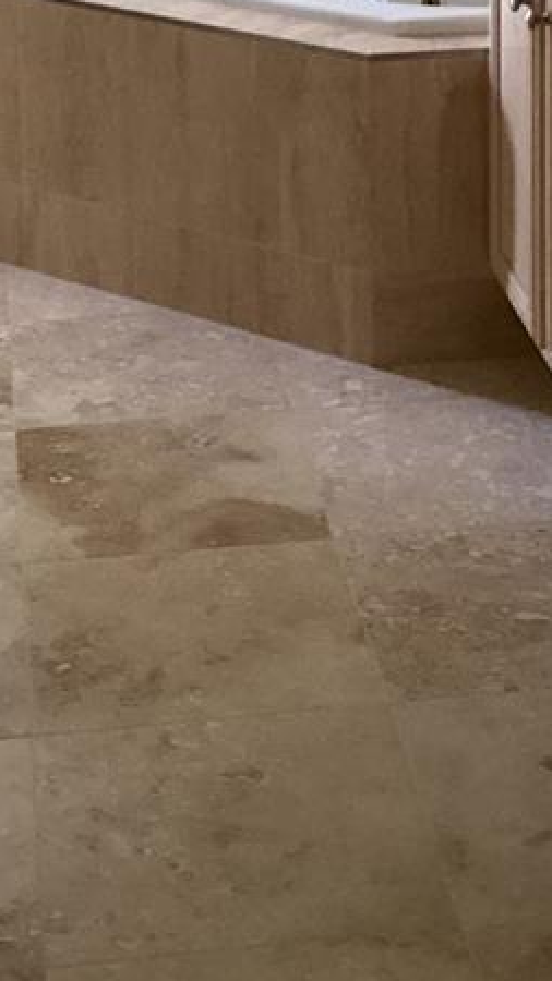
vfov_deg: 21.5
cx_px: 334
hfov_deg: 13.4
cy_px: -270
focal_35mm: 90
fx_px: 2343
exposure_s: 1/60
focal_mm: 3.3
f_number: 2.4
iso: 400
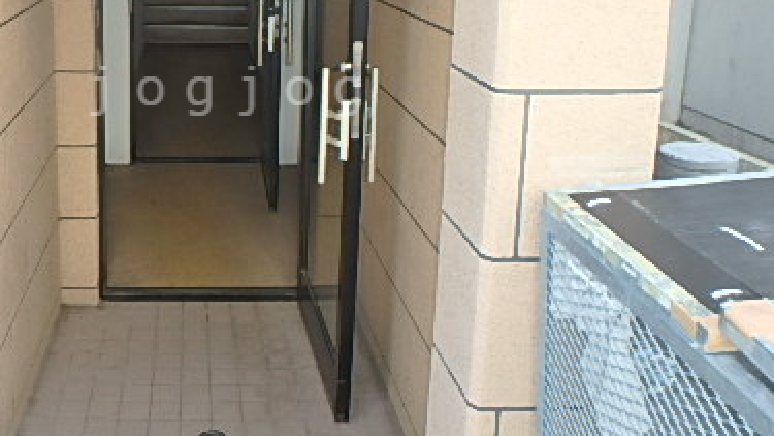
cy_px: 91
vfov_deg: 29.8
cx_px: 231
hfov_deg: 50.3
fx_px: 800
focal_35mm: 39
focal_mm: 3.7
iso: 125
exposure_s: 1/80
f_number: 3.5
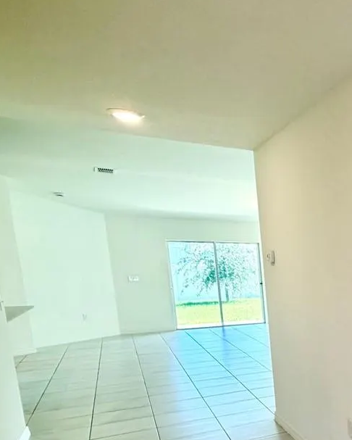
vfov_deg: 48.1
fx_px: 469
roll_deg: +0.0
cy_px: 336
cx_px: 532
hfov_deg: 27.6
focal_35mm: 36
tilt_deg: -8.3
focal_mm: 2.22
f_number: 2.2
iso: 100
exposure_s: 1/120
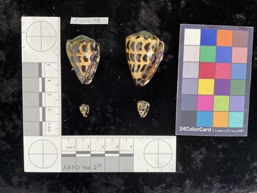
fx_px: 215
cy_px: 96
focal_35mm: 29
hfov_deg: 61.6
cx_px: 128
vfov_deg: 48.3
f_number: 1.8
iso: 40
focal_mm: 3
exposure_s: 1/60
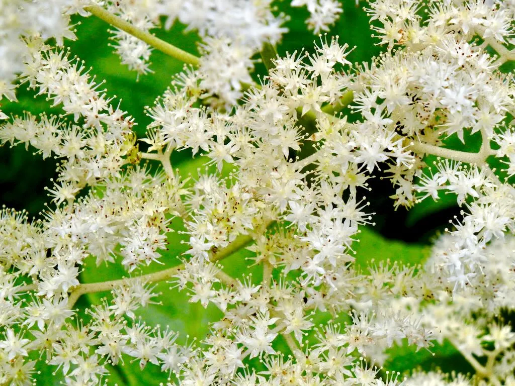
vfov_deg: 11.1
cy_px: 193
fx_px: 1979
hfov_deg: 14.8
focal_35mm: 133
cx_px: 258
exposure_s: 1/451
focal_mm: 24
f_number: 4.6
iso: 160
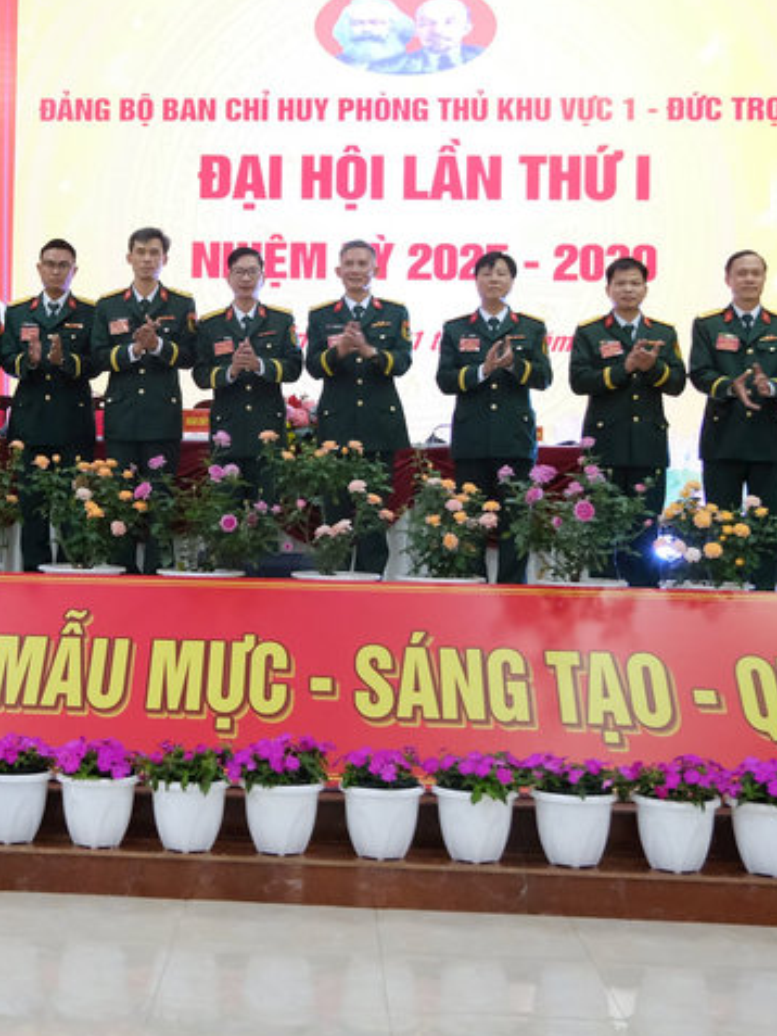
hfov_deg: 24.9
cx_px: 167
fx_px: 1735
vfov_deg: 33.2
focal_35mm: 58
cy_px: 432
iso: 3200
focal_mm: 21.2
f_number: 4
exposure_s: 1/125
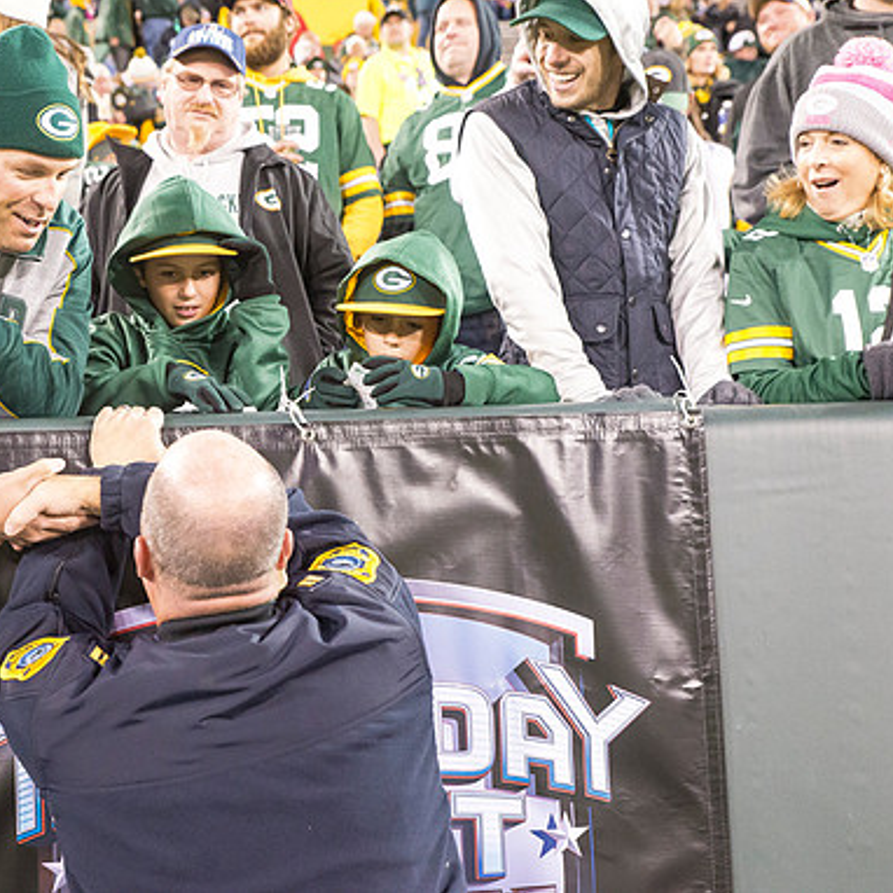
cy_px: 443
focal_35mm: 62
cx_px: 327
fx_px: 1810
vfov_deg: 27.7
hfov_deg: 27.6
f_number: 5
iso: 5000
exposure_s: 1/320
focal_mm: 48
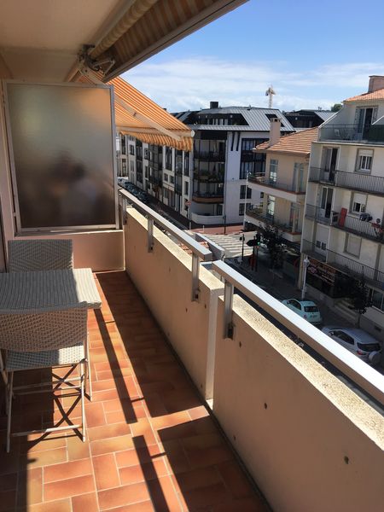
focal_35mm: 29
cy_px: 256
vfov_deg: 61.7
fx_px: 429
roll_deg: -0.4
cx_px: 192
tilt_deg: -16.8
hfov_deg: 48.2
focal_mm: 4.15
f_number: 2.2
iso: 25
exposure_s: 1/1603
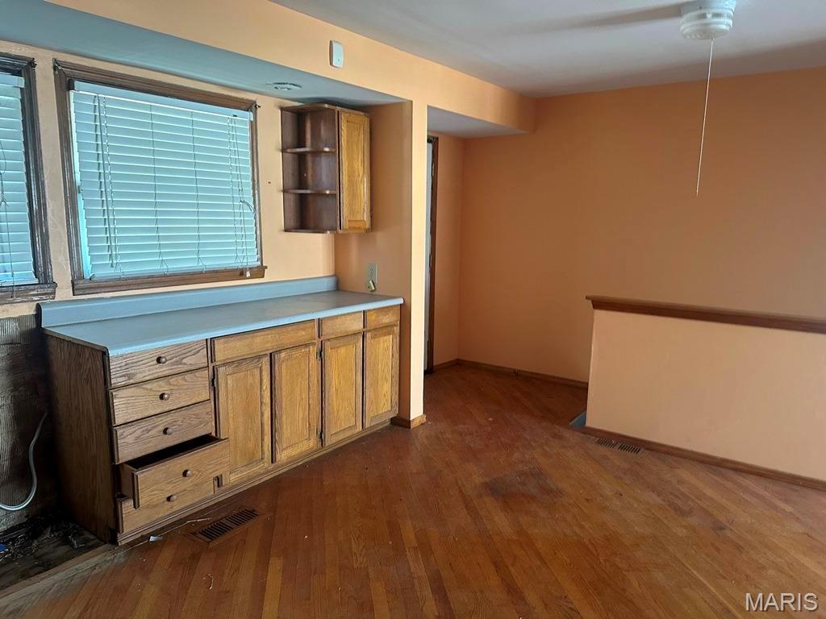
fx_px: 573
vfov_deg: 56.8
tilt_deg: -7.0
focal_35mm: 24
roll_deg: -2.0
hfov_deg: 71.6
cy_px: 310
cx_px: 413
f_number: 1.78
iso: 400
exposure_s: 1/60
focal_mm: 6.86
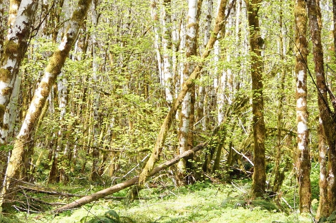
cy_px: 176
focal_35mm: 96
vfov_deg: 14.1
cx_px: 190
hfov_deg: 21.2
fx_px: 895
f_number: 6.3
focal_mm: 30
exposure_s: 1/80
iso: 100
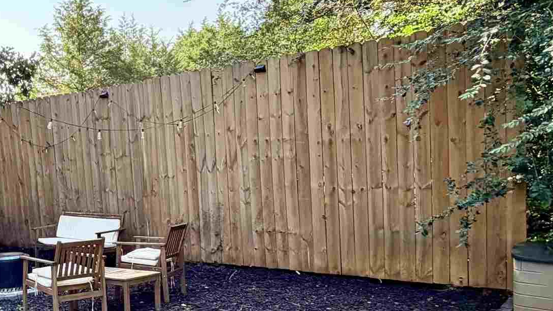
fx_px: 630
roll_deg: +5.6
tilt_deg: -7.1
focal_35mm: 43
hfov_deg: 42.1
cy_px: 222
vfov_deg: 27.4
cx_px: 21
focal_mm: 2.22
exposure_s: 1/235
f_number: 2.2
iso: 64
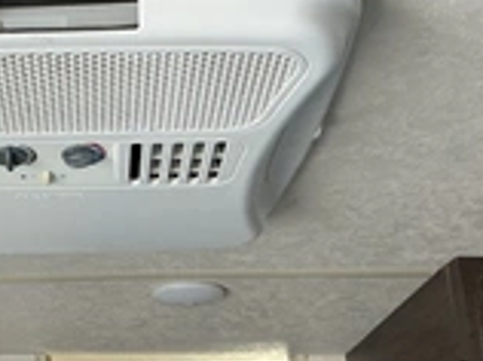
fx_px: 989
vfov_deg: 20.7
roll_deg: -0.9
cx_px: 28
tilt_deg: +24.8
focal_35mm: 71
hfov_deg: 26.3
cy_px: 177
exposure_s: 1/71
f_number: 1.8
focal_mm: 3
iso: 64
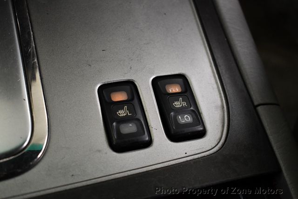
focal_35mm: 54
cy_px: 100
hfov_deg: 36.9
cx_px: 149
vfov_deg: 25.0
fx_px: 447
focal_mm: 36
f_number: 4.8
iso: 2500
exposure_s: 1/125
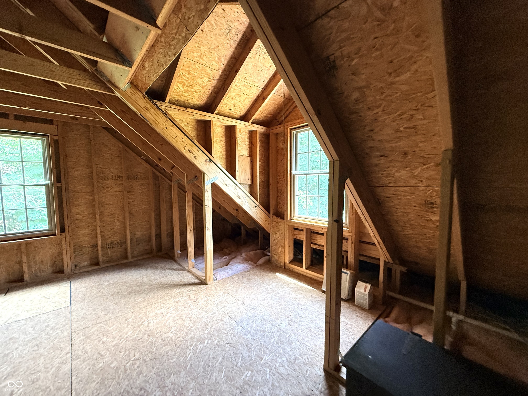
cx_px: 264
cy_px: 198
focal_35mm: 14
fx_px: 214
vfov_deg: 85.7
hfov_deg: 102.1
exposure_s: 1/60
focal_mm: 2.22
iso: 400
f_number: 2.2
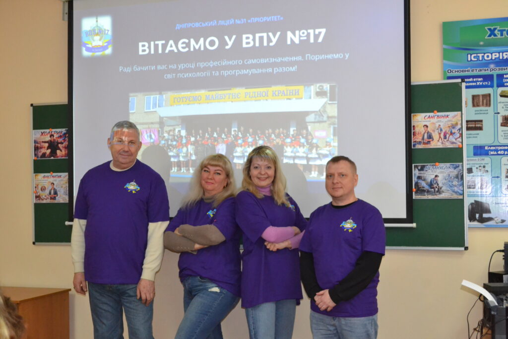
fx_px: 762
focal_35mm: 54
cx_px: 254
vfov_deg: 25.1
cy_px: 170
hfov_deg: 36.9
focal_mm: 36
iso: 3200
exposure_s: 1/60
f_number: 5
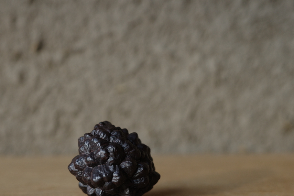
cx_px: 127
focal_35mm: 66
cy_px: 134
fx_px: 539
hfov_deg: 30.5
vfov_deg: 20.5
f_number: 2.8
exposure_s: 1/125
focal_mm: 26
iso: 200
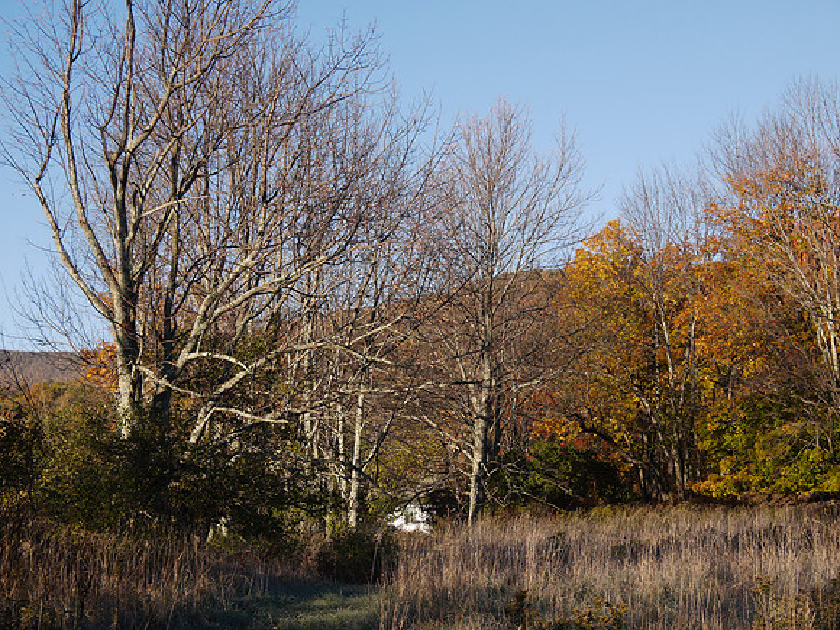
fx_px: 1893
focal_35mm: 78
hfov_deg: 25.0
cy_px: 315
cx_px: 420
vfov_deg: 18.9
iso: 100
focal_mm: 39
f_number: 5.6
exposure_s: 1/320
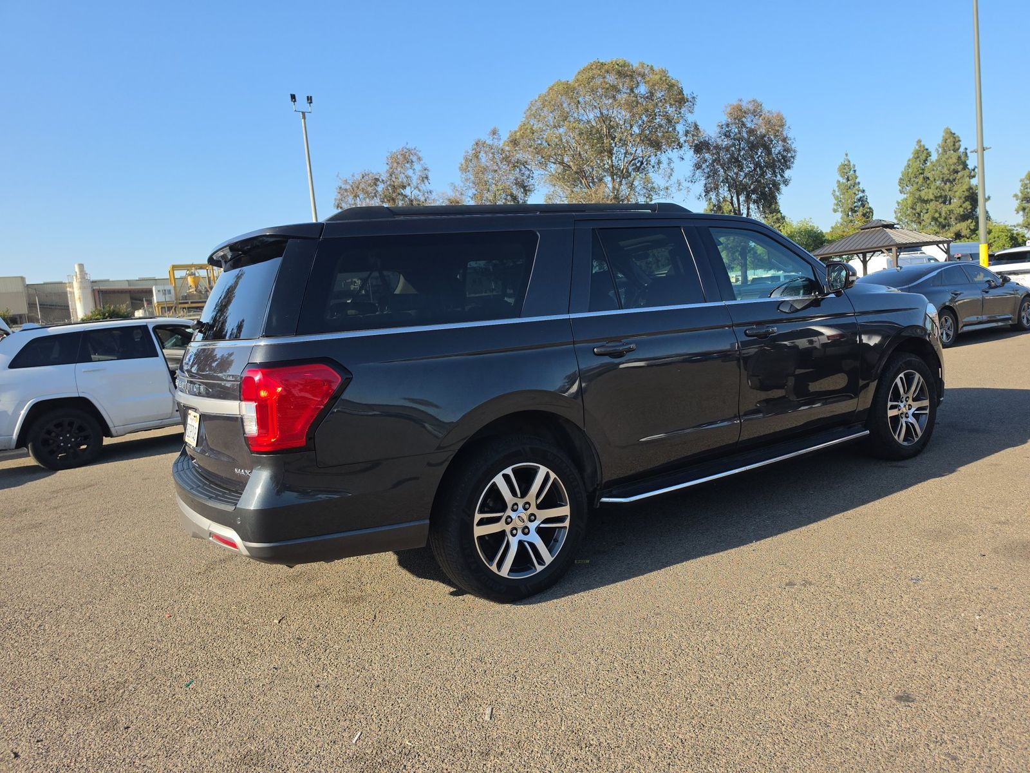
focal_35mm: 23
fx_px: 684
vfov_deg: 58.9
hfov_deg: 73.9
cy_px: 386
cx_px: 515
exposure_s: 1/2843
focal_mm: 6.5
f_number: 1.4
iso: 63
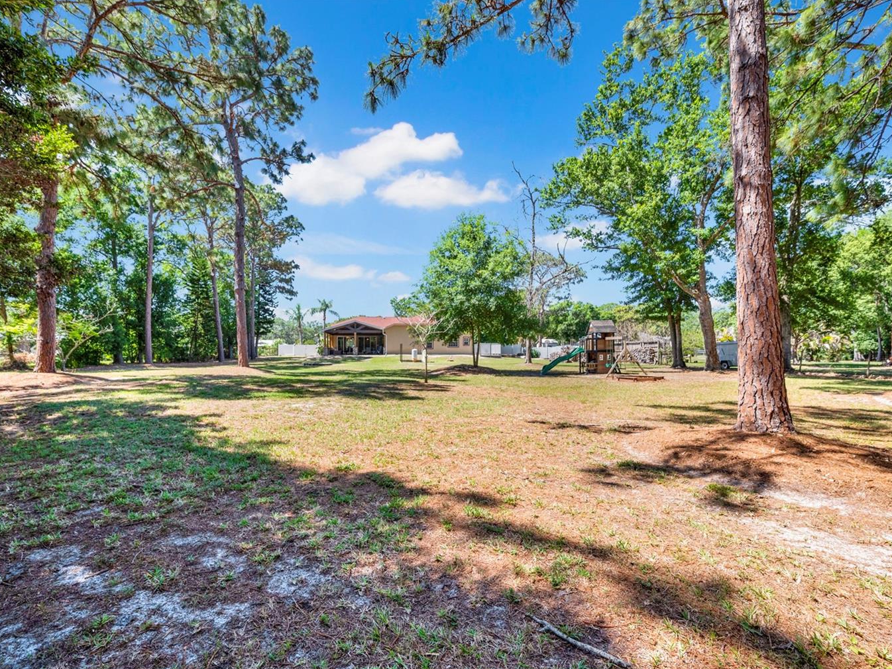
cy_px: 351
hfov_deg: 94.4
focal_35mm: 16
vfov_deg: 78.1
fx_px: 412
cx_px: 430
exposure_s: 1/400
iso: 250
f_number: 6.3
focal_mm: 14
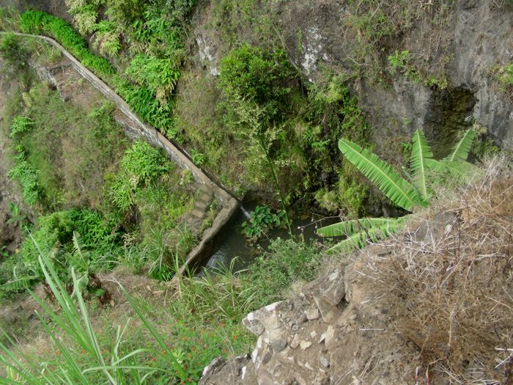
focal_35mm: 38
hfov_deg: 49.0
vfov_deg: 37.7
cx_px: 256
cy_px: 192
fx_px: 563
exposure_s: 1/144
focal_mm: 6.3
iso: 50
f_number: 4
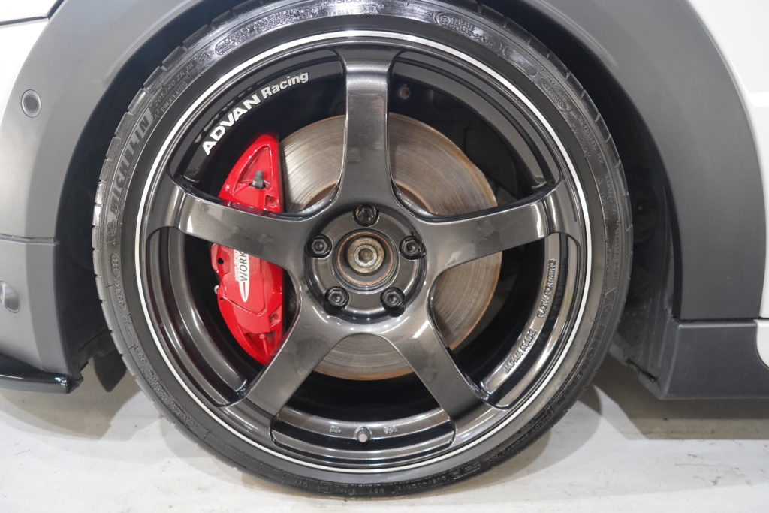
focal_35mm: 29
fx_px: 620
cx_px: 384
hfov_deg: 63.7
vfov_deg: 45.0
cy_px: 256
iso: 4000
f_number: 4
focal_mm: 29
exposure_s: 1/160
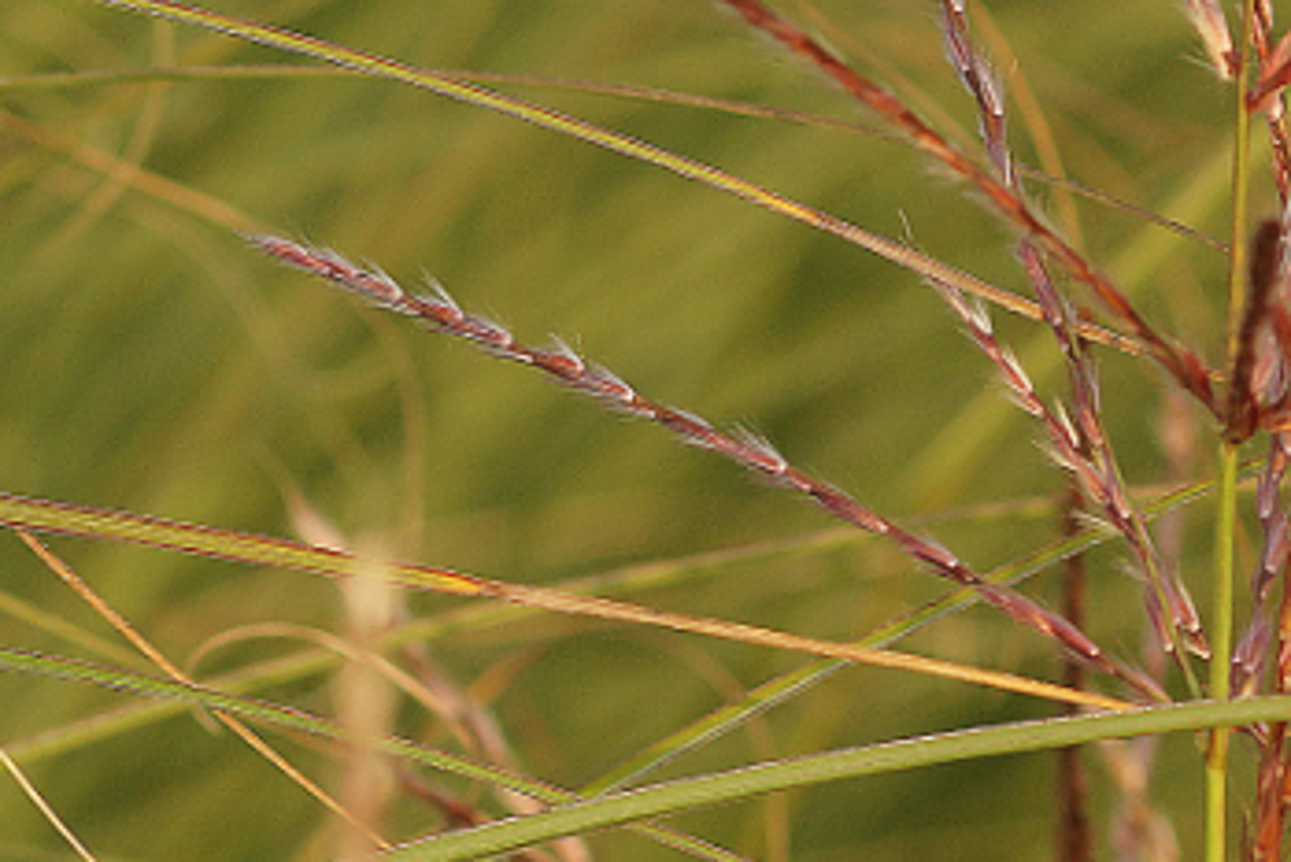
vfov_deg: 2.7
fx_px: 18511
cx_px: 1472
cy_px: 89
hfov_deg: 4.0
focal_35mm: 516
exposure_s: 1/160
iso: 160
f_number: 5
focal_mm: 100
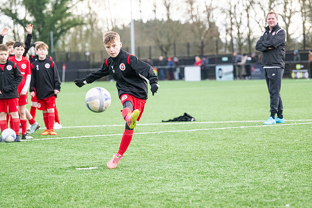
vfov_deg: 9.8
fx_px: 1214
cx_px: 156
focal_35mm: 140
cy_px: 104
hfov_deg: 14.7
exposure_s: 1/1250
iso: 2000
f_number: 4
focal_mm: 140
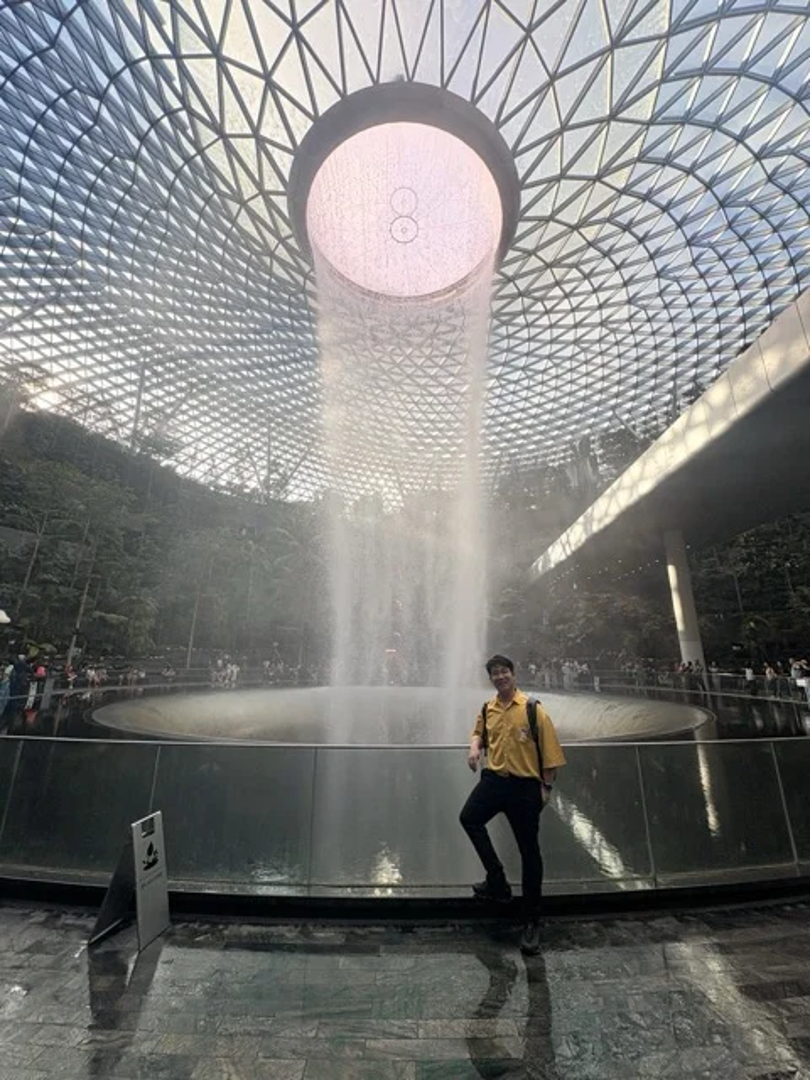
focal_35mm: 14
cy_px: 540
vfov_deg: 102.1
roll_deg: -0.1
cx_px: 405
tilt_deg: +16.8
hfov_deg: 85.7
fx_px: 437
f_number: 2.2
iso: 40
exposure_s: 1/470
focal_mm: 2.22
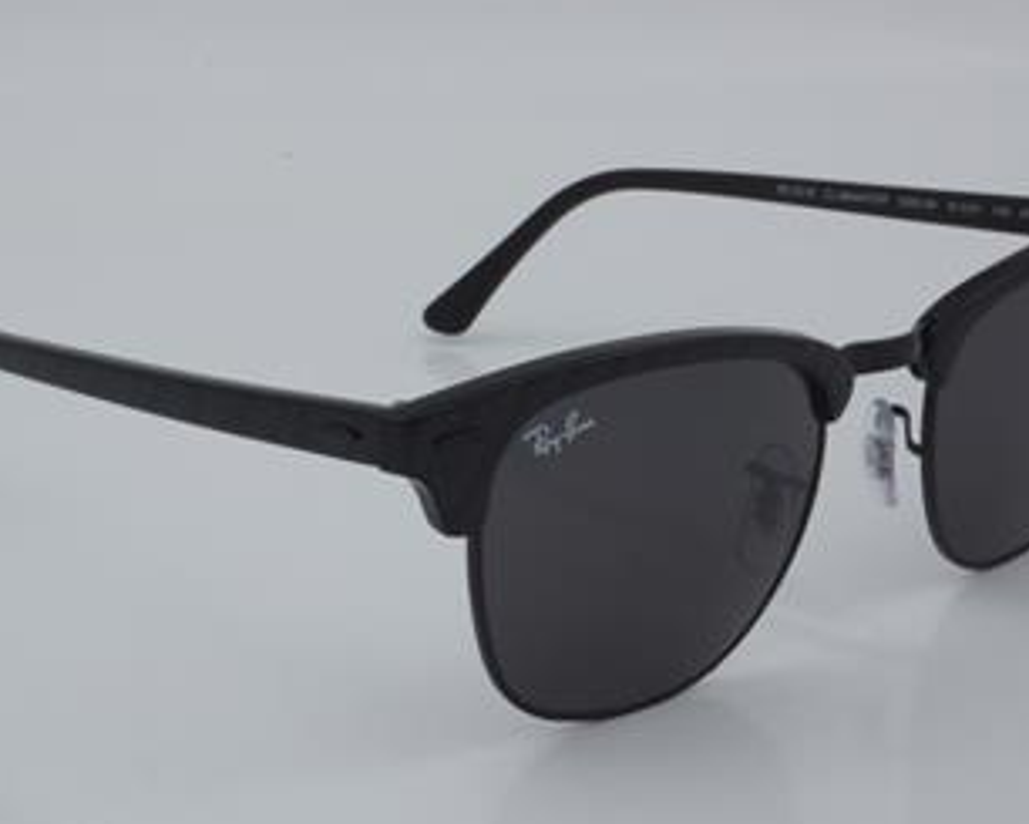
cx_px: 535
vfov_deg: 16.7
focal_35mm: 92
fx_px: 2803
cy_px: 407
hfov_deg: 20.8
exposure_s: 1/4
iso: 100
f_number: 32
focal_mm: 50
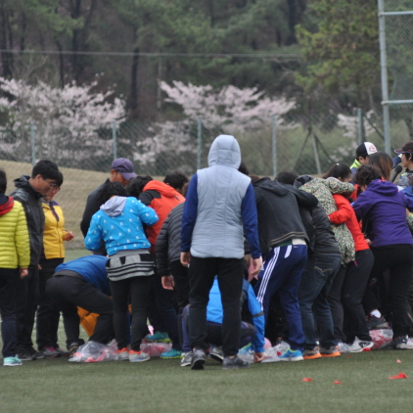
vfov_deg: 4.5
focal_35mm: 386
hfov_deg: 4.5
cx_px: 231
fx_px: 5210
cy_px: 206
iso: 1000
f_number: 4
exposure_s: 1/2000
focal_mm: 200
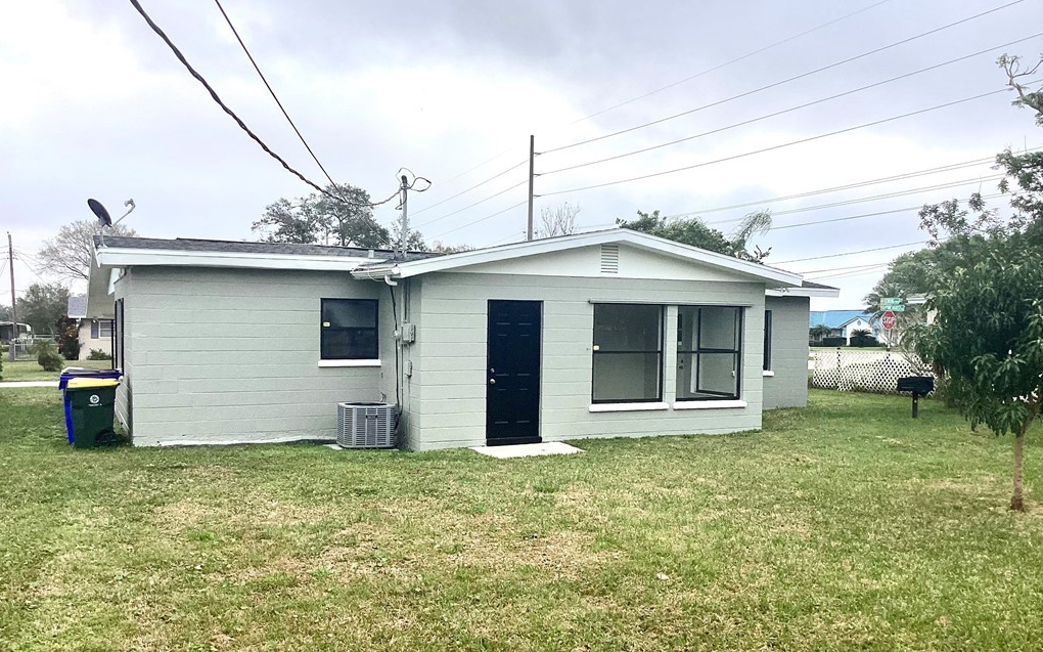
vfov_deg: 38.2
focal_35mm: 33
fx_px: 938
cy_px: 366
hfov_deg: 58.2
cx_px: 520
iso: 25
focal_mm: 3.3
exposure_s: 1/831
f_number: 2.4
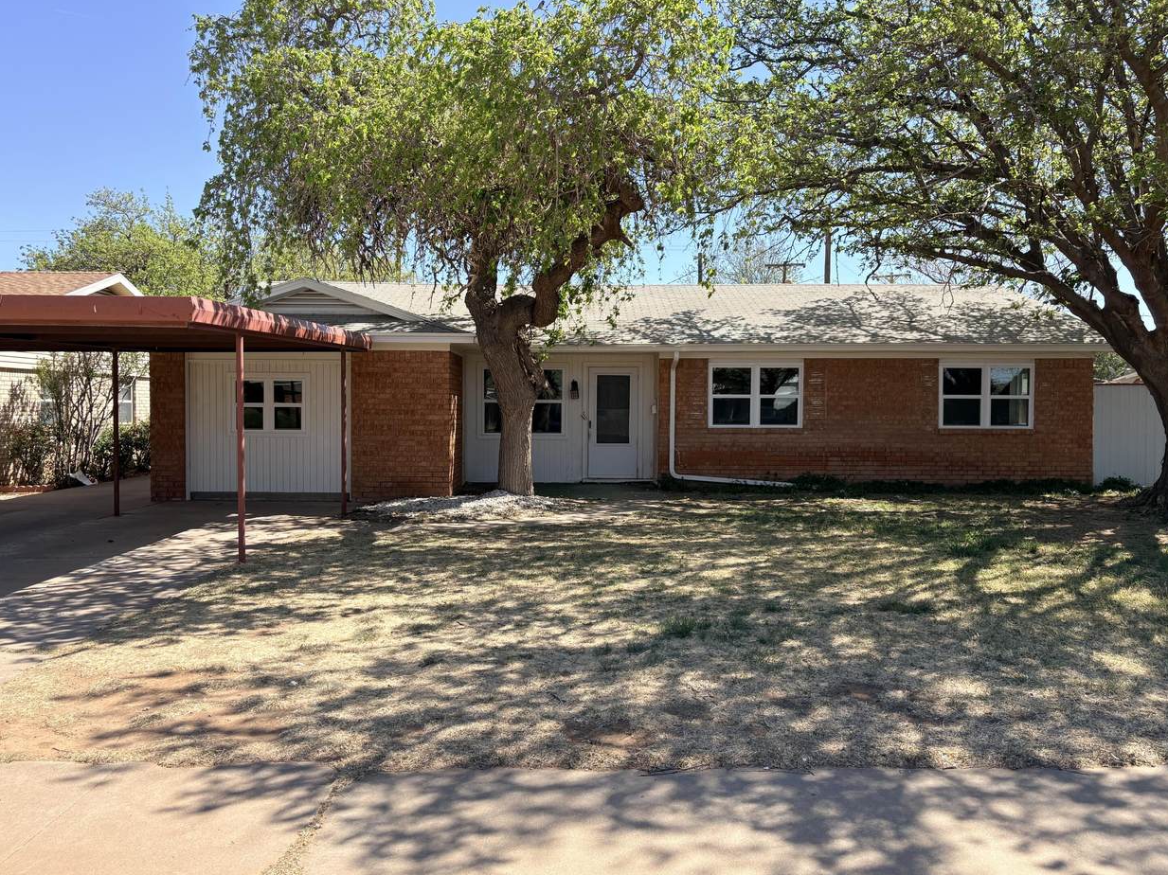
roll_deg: -0.2
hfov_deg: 65.3
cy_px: 436
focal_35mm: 27
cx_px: 574
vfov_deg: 51.3
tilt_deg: -1.7
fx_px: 911
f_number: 1.6
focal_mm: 5.96
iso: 50
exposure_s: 1/1550
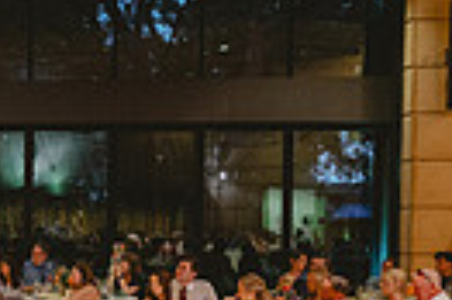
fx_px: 1329
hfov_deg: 17.1
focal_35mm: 106
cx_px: -259
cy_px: 266
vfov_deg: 12.8
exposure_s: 1/160
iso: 2000
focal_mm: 24
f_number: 2.8
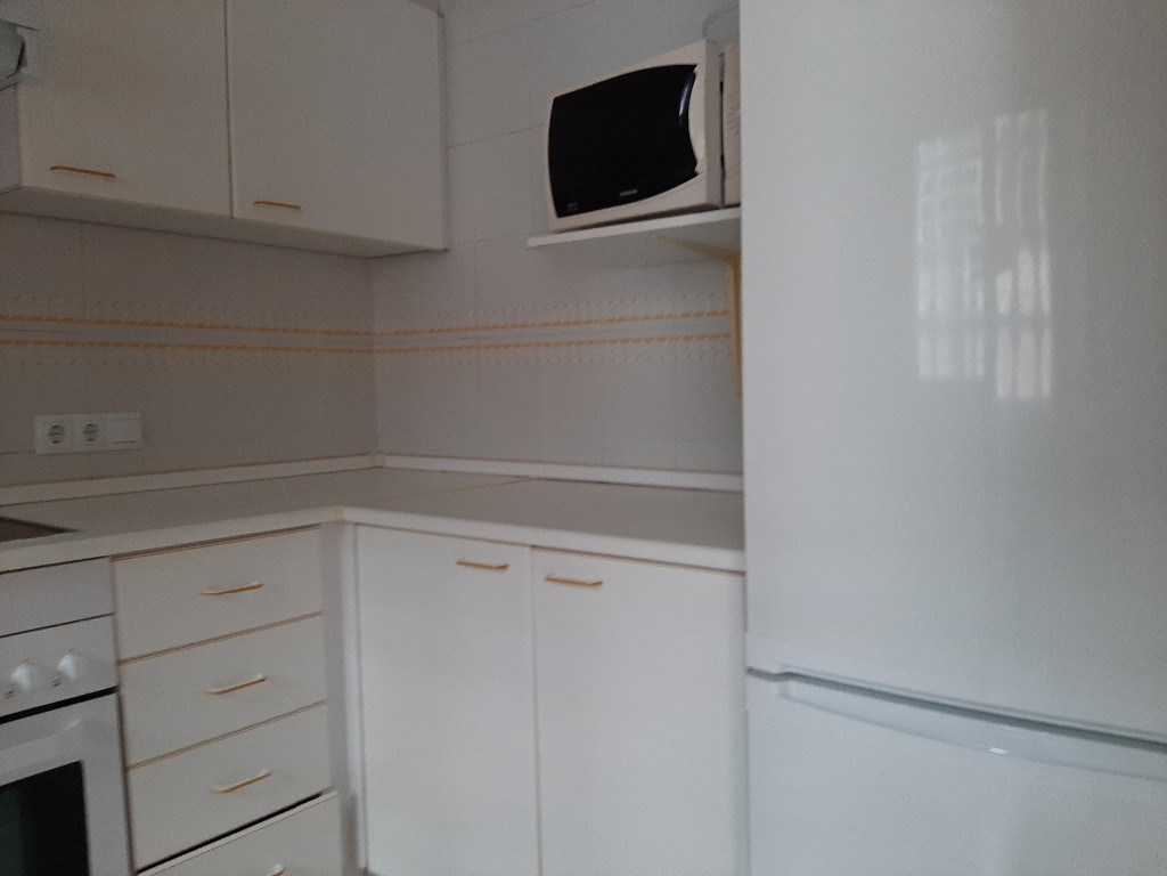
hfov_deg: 67.3
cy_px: 438
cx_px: 584
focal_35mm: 26
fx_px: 877
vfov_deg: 53.1
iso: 125
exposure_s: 1/50
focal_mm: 3.93
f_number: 1.7
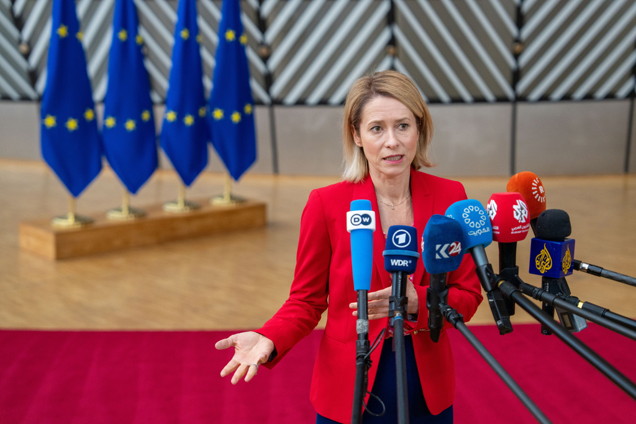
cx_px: 318
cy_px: 212
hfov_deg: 31.9
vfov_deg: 21.6
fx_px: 1113
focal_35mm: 63
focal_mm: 63
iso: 2000
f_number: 2.8
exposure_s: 1/200
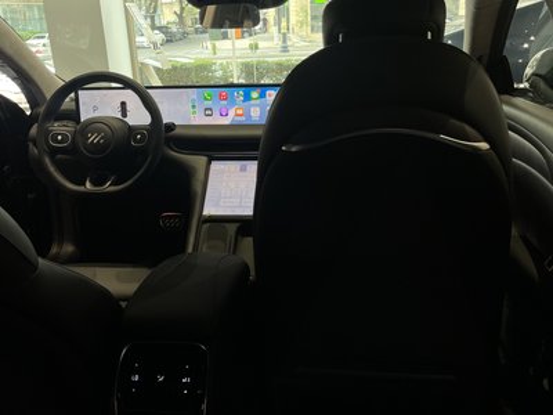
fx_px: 415
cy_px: 208
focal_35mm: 26
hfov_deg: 67.3
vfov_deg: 53.1
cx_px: 276
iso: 50
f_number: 1.6
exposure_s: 1/100
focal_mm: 5.1
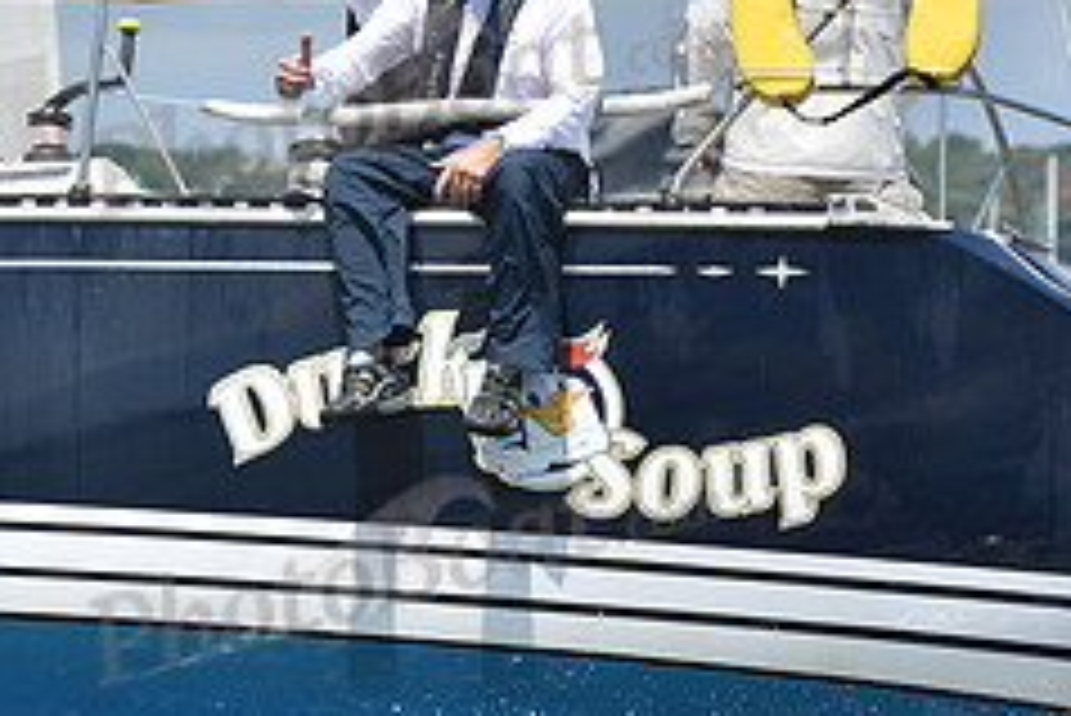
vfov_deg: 4.2
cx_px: -140
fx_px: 9793
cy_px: 399
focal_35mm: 329
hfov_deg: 6.2
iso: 250
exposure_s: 1/1250
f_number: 7.1
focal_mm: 135
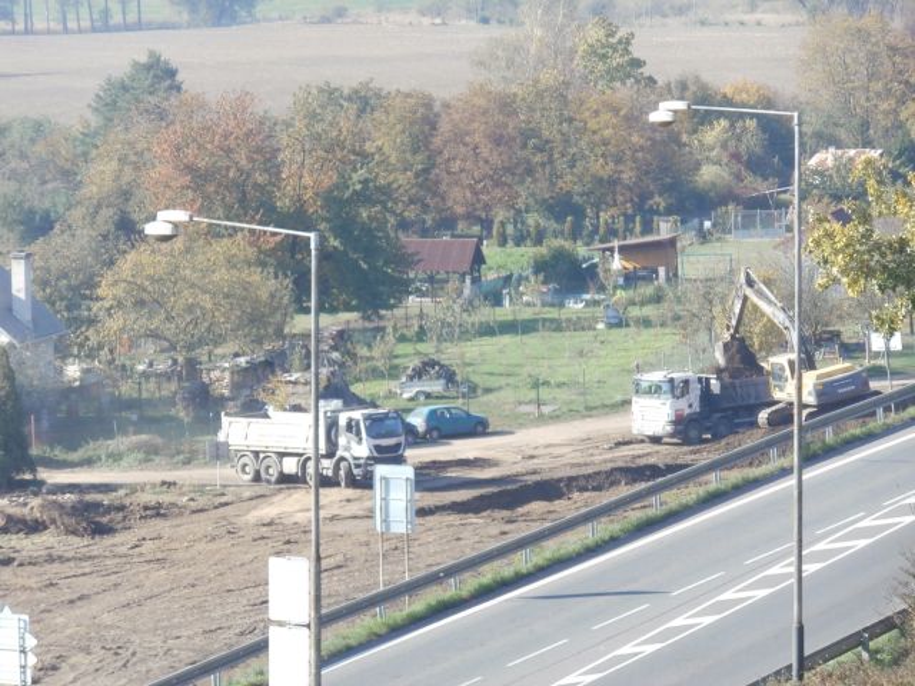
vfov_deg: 7.4
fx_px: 5287
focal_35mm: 200
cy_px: 343
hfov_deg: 9.9
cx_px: 458
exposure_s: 1/125
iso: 125
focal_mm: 35.34
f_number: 5.8
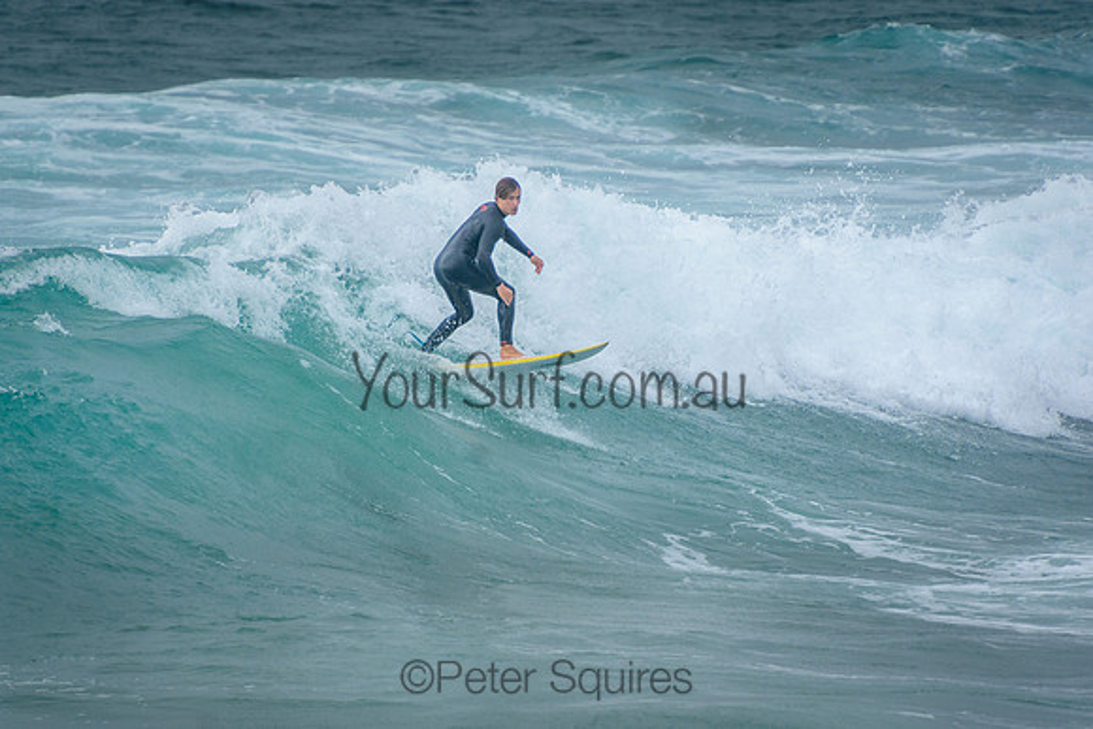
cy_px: 364
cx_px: 546
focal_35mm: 600
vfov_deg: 2.3
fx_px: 18220
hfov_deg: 3.4
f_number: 5.6
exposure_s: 1/2000
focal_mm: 400
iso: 500
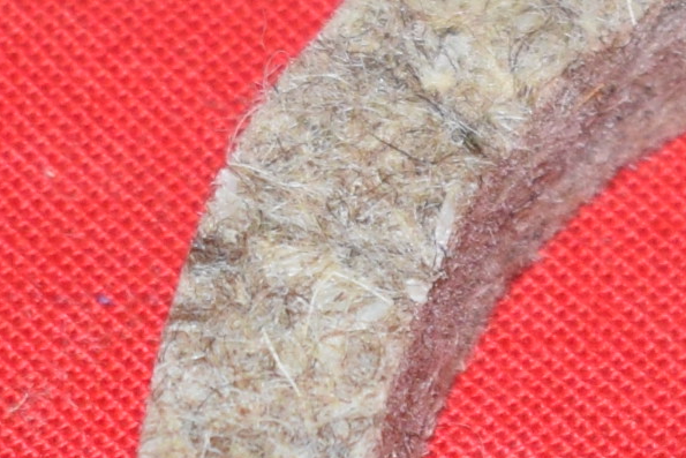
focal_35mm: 431
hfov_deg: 4.7
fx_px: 8214
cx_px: 1203
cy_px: 660
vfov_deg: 3.2
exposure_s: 1/200
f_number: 5
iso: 1250
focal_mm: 38
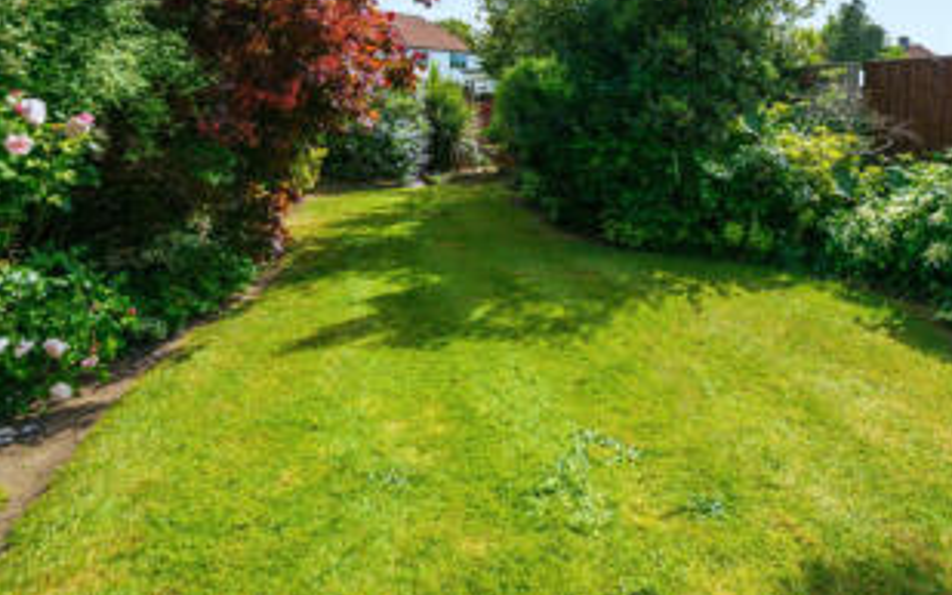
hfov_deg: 79.0
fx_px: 571
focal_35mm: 22
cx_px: 558
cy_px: 119
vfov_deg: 51.6
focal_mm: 14
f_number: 8
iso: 200
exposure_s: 1/160
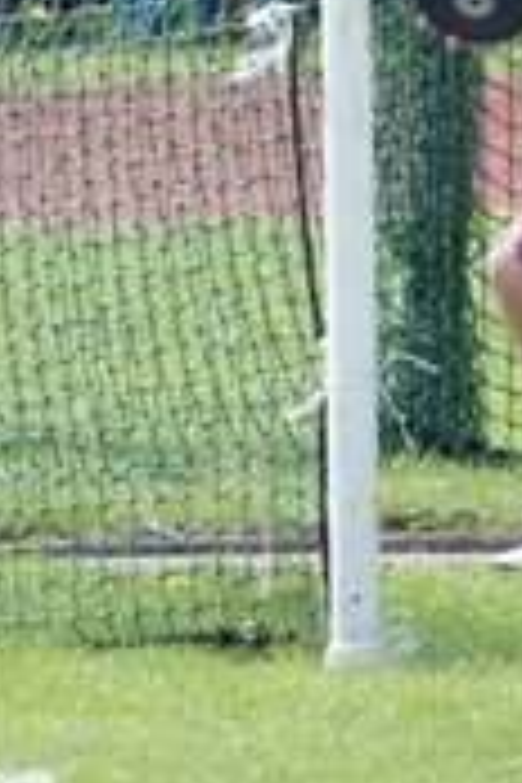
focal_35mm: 1419
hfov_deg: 1.0
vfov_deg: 1.5
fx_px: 30861
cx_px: 648
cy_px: 14
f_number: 10
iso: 400
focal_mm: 300
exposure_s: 1/250
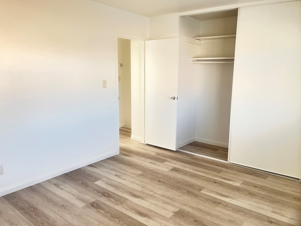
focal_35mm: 27
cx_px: 153
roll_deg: -1.3
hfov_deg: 65.3
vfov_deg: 51.4
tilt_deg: -11.7
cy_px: 115
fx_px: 235
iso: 250
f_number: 1.6
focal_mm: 5.1
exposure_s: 1/60
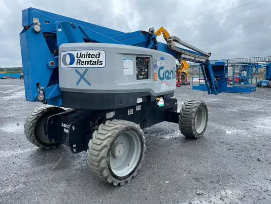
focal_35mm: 26
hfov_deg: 67.3
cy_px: 102
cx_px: 136
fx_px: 204
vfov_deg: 53.1
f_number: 1.6
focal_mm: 4.2
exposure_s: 1/1114
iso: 32
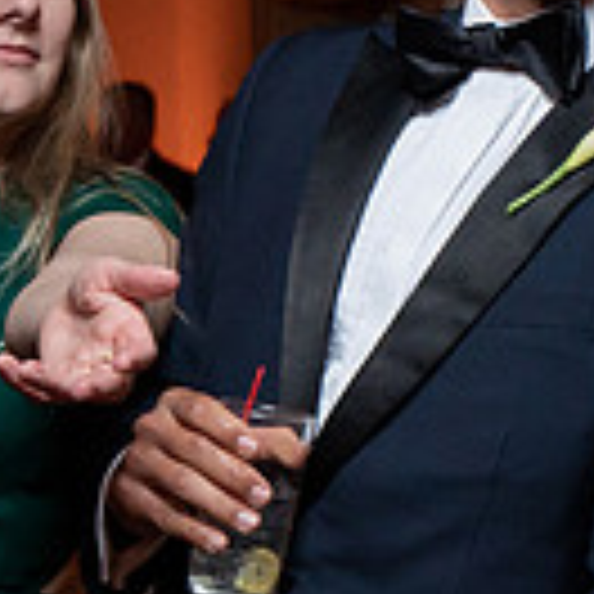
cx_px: 515
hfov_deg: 12.6
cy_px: 404
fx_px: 2679
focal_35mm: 138
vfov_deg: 12.6
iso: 2000
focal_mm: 35
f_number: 4
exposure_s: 1/200
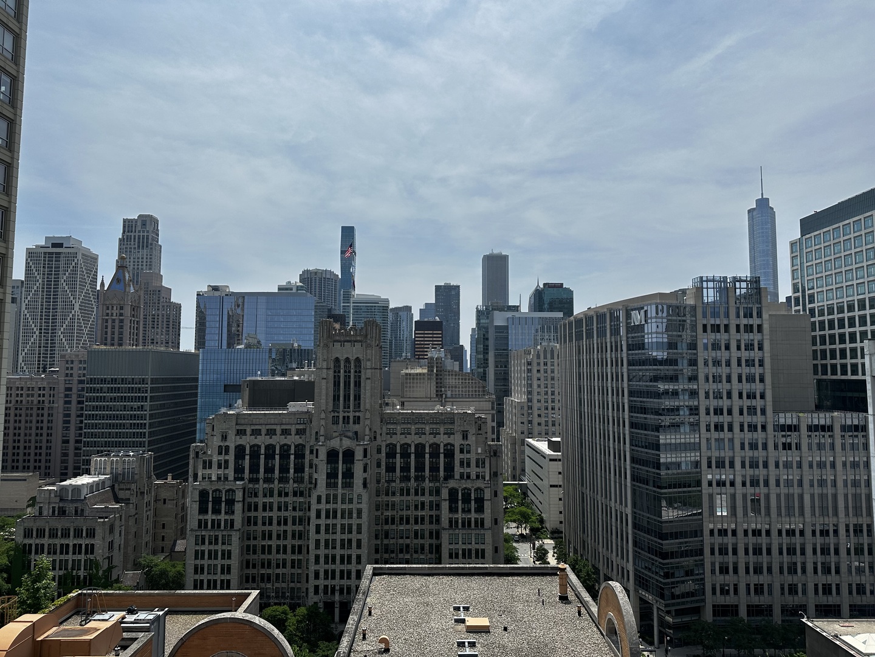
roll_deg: -0.4
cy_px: 328
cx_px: 438
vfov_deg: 56.8
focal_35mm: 24
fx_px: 607
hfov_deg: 71.6
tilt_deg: +4.0
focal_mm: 6.86
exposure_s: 1/9709
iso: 80
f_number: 1.78
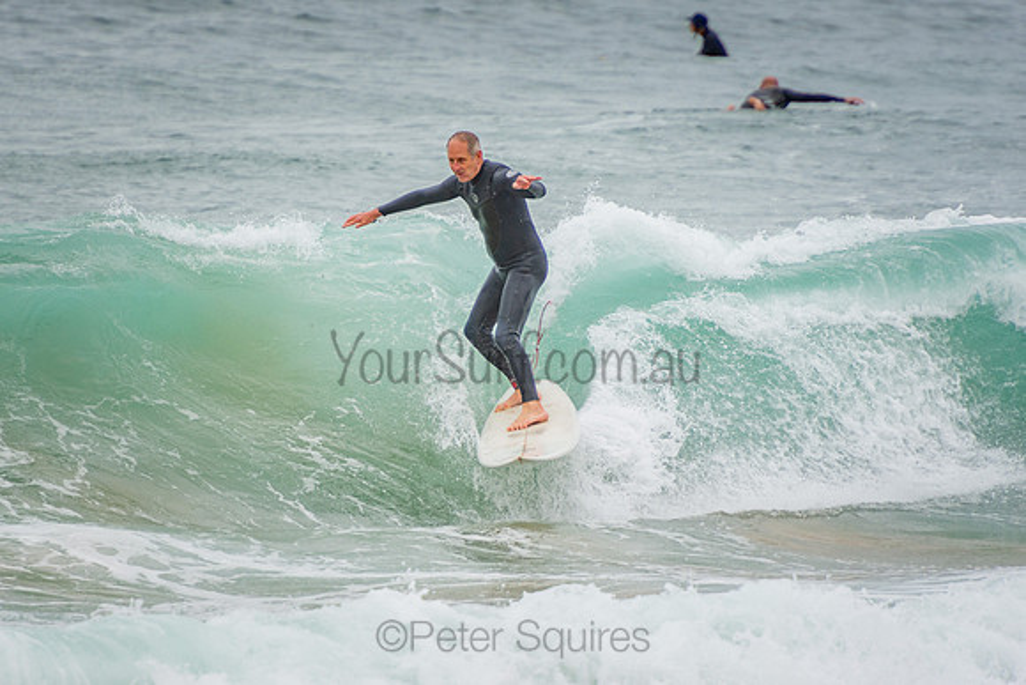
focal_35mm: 659
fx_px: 18787
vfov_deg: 2.1
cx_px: 448
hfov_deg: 3.1
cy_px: 325
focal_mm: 390
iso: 280
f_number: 5.6
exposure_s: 1/1600
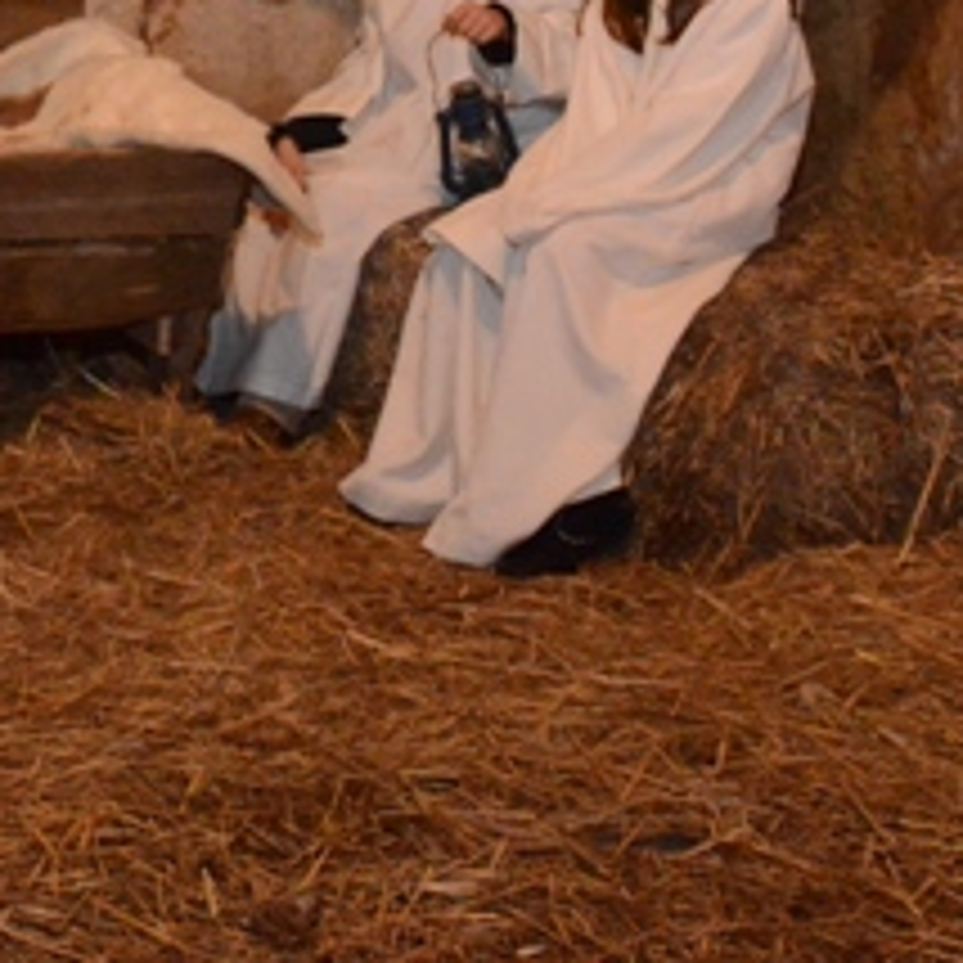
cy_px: 58
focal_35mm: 76
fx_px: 2392
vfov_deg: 22.1
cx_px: 0
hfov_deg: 21.9
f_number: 5
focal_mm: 20
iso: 6400
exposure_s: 1/80
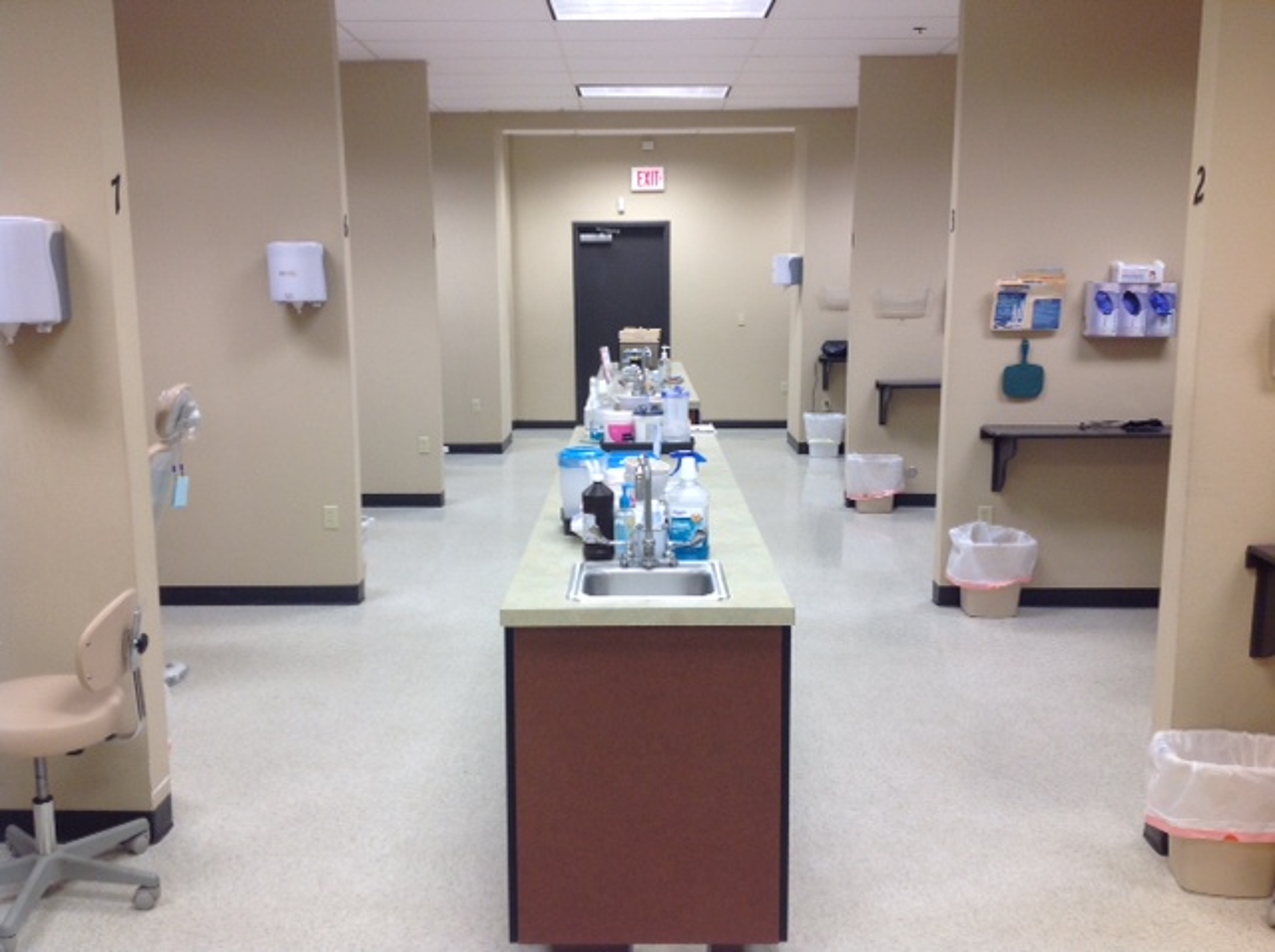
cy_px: 476
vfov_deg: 40.6
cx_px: 638
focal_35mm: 35
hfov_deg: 52.7
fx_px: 1287
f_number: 2.4
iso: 80
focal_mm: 4.28
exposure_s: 1/24
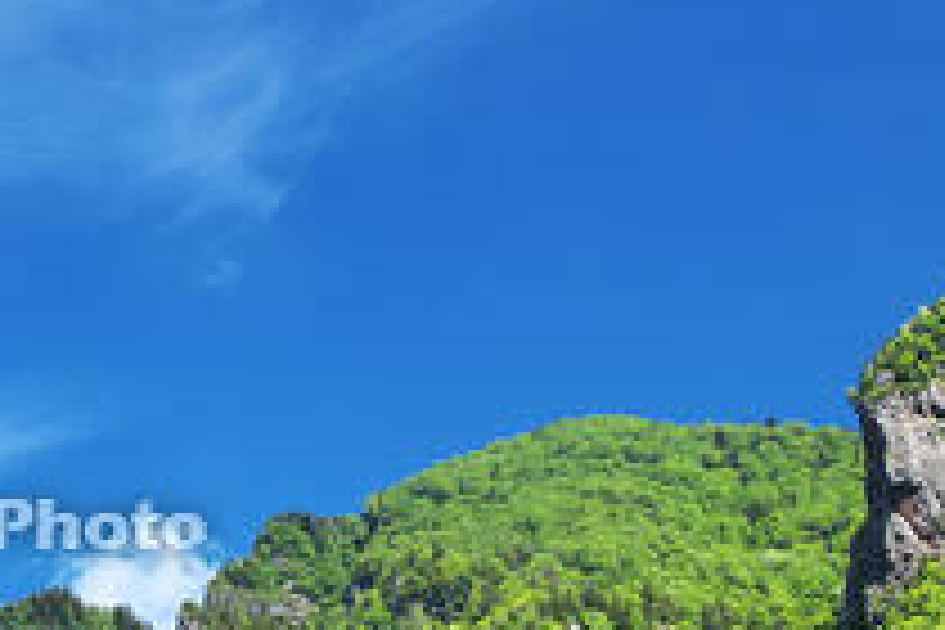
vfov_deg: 13.6
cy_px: 513
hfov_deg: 19.8
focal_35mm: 100
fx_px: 2625
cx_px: 9
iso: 100
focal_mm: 35
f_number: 10
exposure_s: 1/25
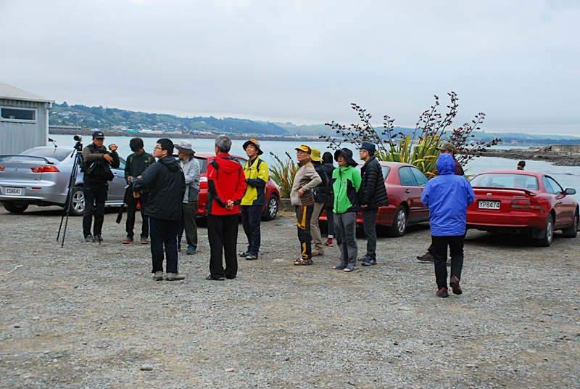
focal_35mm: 48
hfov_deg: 41.1
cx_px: 290
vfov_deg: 28.2
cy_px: 194
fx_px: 774
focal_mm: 32
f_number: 6.3
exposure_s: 1/60
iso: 640
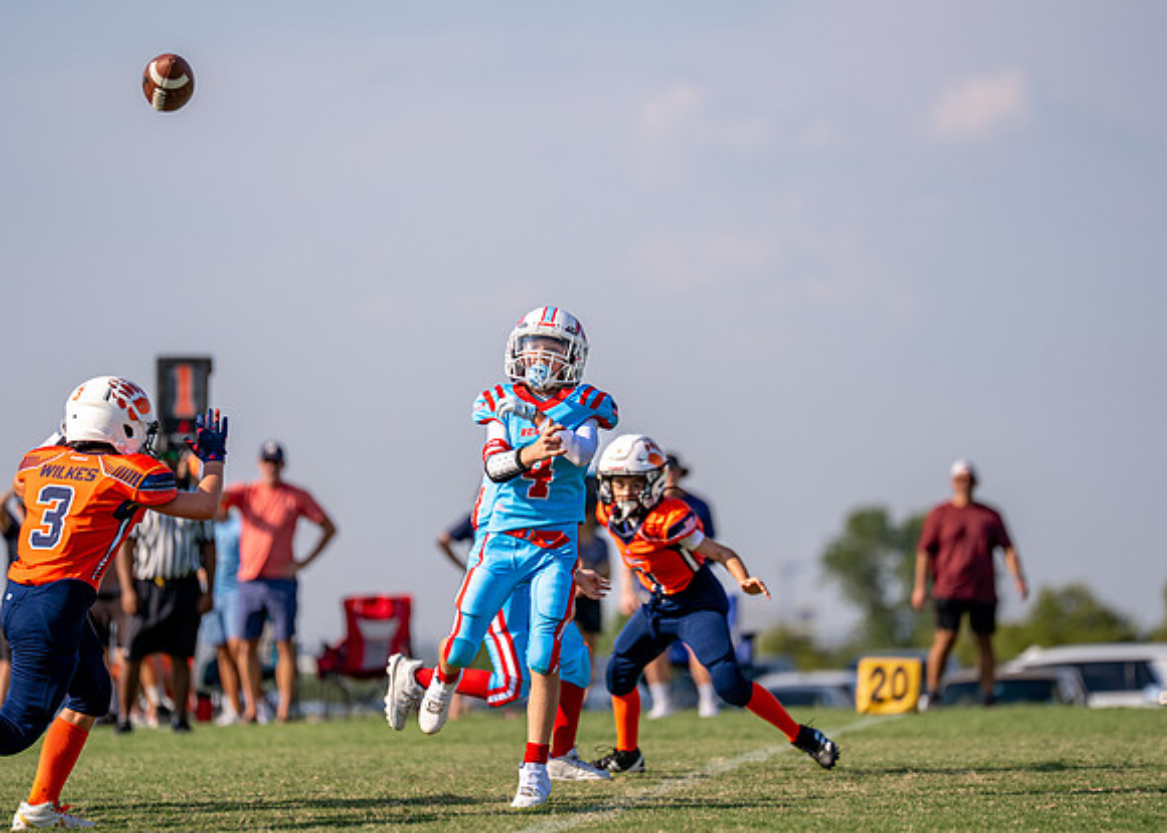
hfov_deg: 8.4
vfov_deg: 6.0
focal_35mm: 239
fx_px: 7931
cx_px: 577
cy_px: 422
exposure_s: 1/4000
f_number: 2.8
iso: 160
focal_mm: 200
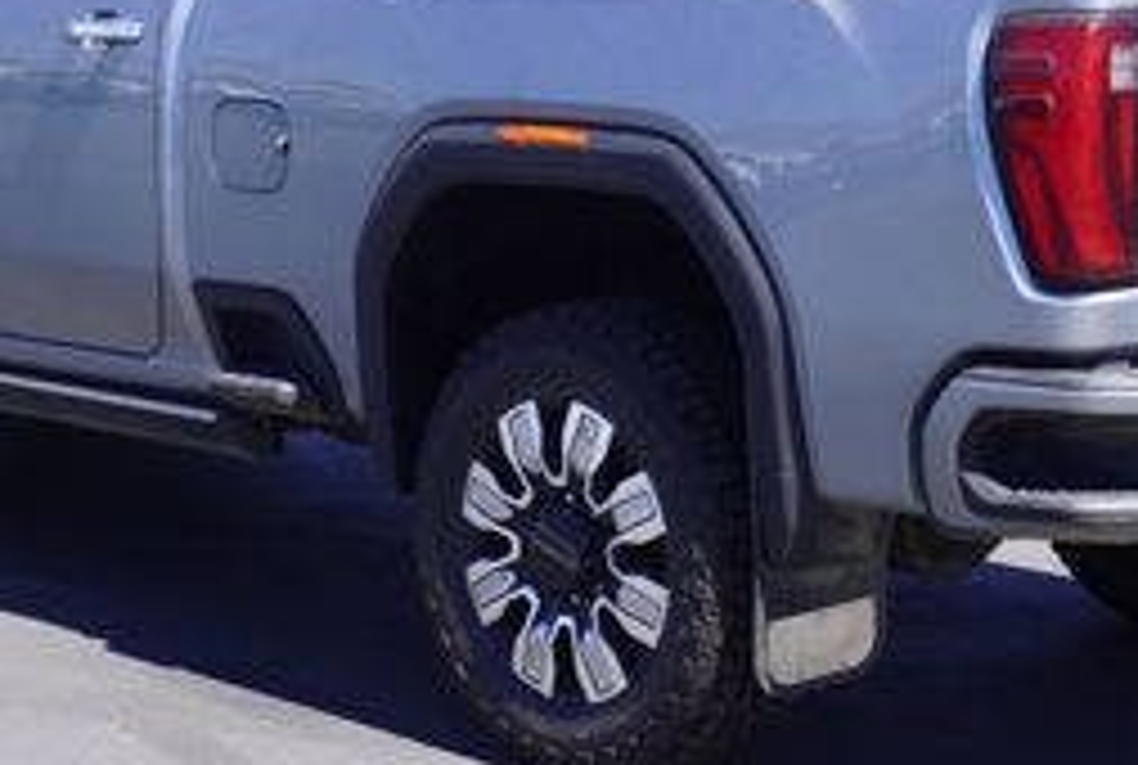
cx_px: 540
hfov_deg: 19.9
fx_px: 3240
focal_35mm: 102
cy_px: 252
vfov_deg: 13.4
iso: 100
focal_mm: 27
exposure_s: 1/100
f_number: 8
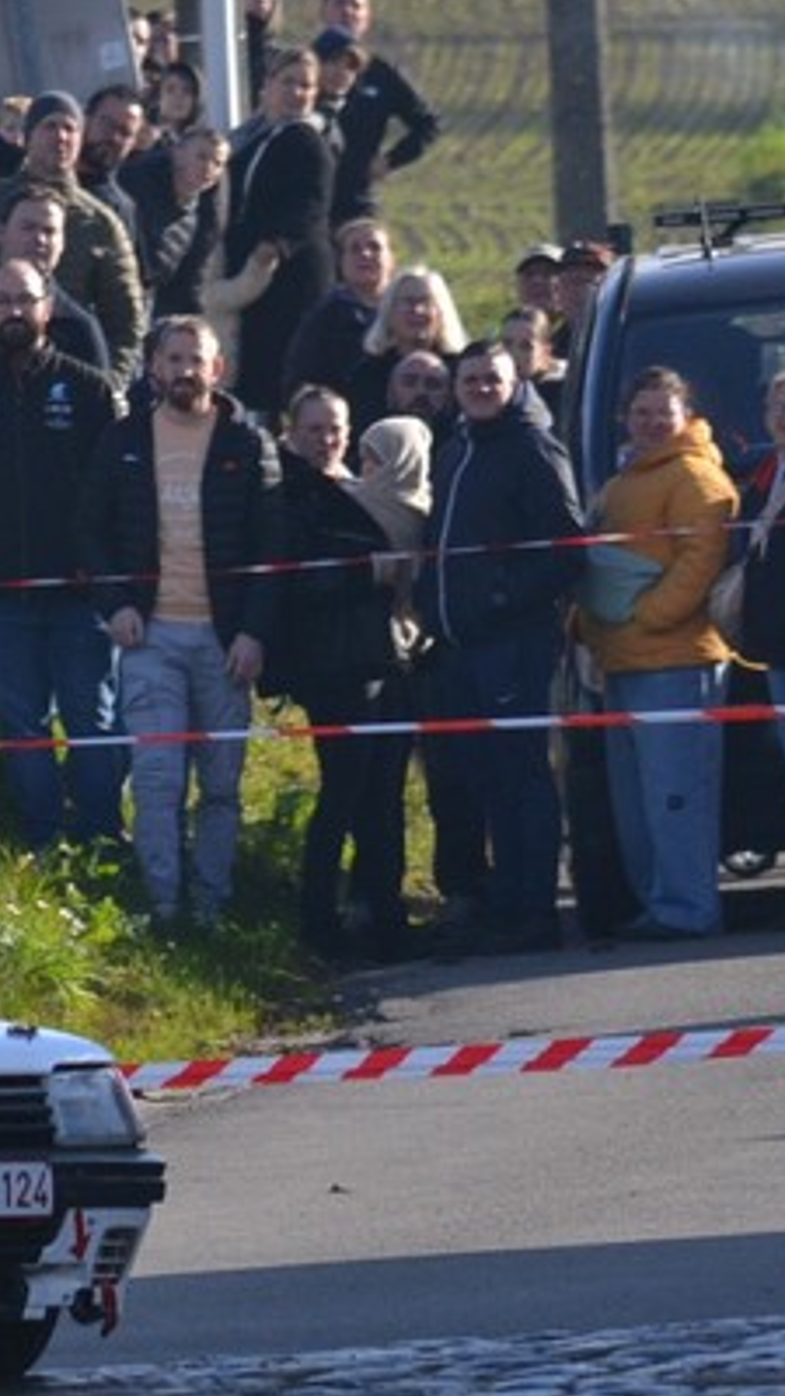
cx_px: -454
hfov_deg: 1.0
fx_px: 44627
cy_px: 1171
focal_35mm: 1206
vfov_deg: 1.8
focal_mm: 300
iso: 400
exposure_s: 1/1250
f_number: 6
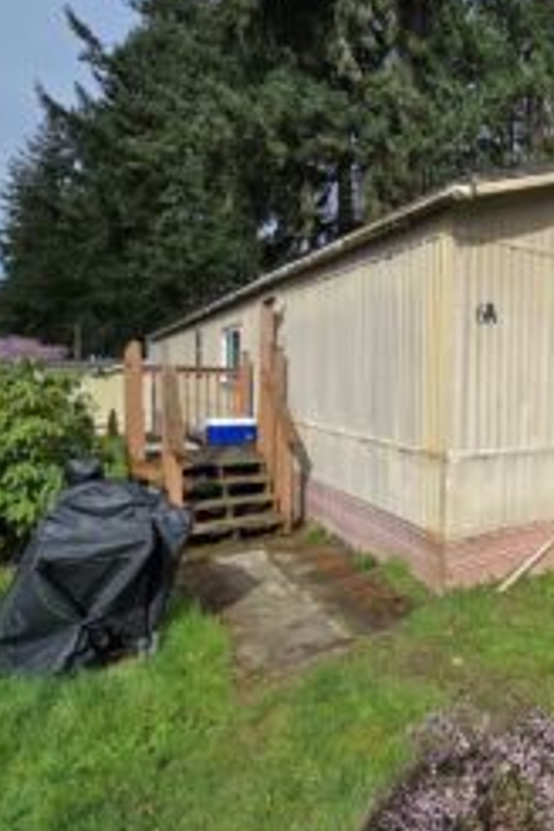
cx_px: 561
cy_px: 402
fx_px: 508
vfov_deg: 78.6
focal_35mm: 22
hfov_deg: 47.1
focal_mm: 2.2
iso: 50
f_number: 2.2
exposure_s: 1/2021
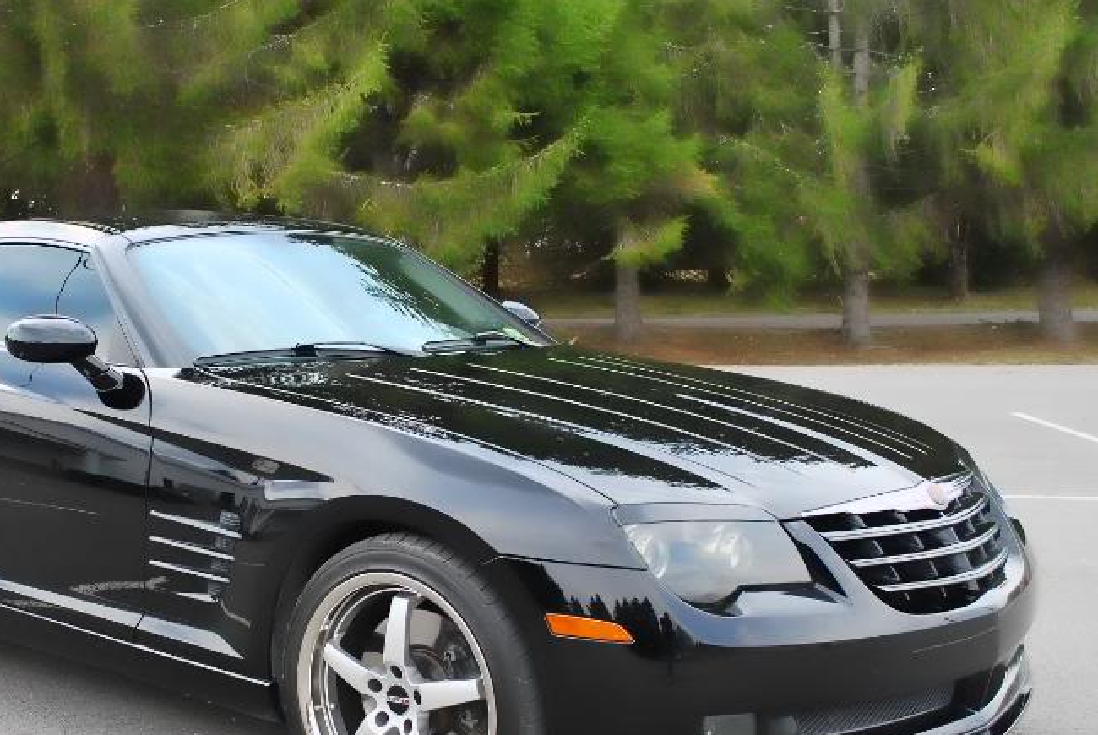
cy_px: 442
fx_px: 1588
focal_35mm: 52
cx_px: 302
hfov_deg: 37.4
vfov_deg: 26.0
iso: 200
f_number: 5
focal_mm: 22
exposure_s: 1/200
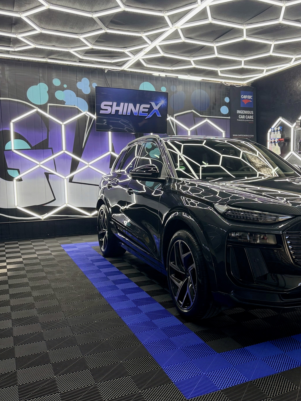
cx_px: 219
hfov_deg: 39.8
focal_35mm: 35
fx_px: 406
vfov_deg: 52.6
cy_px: 215
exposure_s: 1/207
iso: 125
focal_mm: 6.76
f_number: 1.78
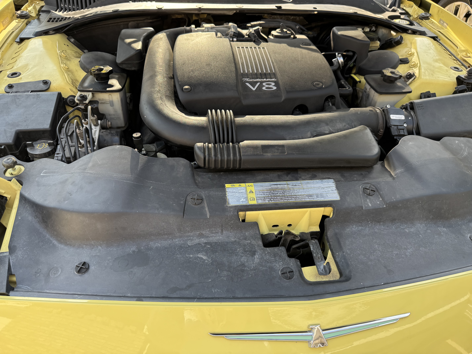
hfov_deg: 71.6
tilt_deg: -45.5
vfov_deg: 56.8
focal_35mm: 24
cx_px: 236
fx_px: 327
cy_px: 177
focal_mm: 6.76
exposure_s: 1/477
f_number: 1.78
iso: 80
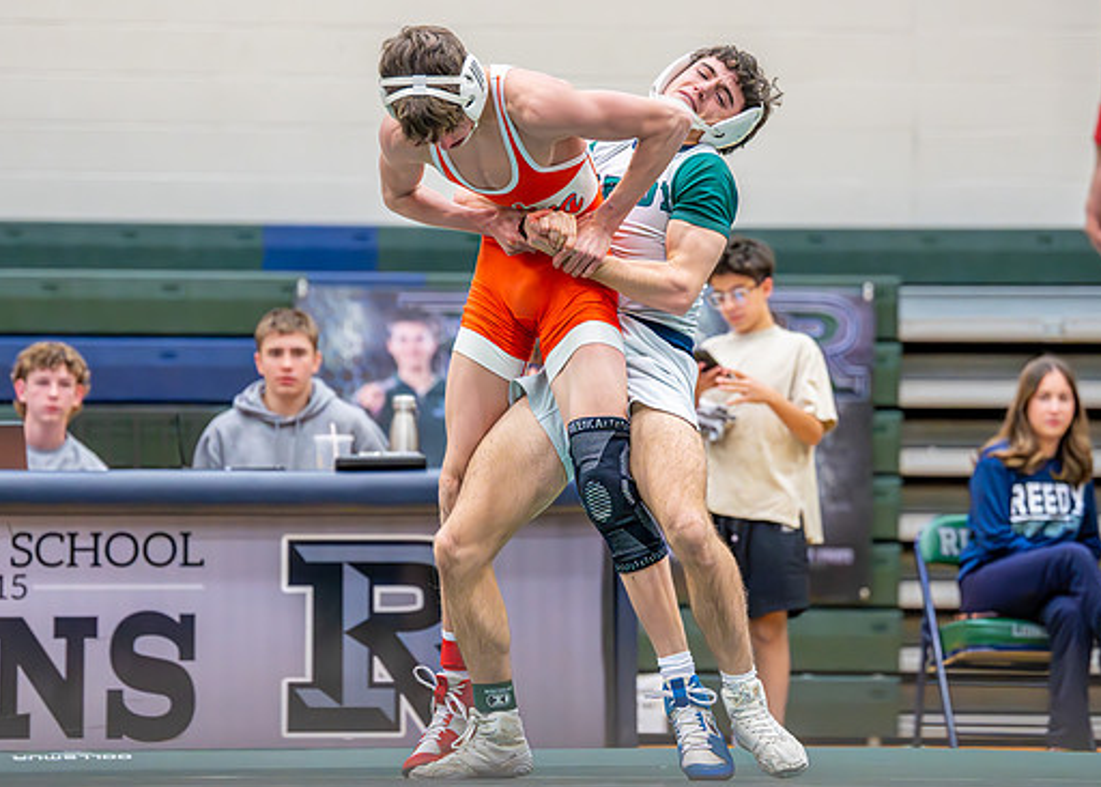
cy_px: 376
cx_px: 487
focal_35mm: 168
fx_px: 5255
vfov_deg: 8.6
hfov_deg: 12.0
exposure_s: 1/1000
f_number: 2.8
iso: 6400
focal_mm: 122
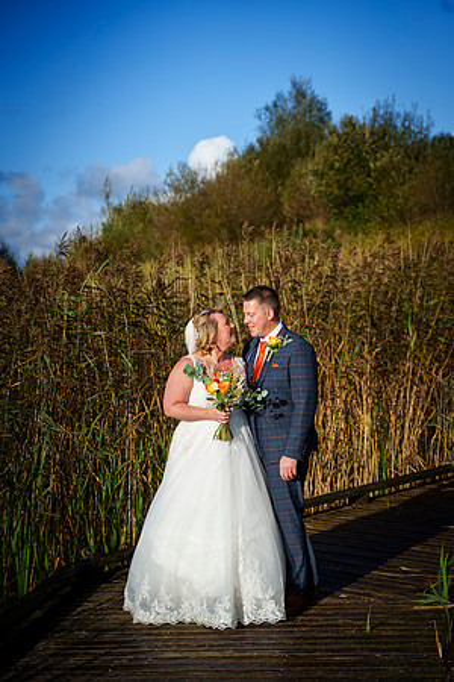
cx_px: 227
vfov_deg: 34.5
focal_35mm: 58
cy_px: 341
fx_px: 1097
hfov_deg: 23.4
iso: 400
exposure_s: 1/8000
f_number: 3.2
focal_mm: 58
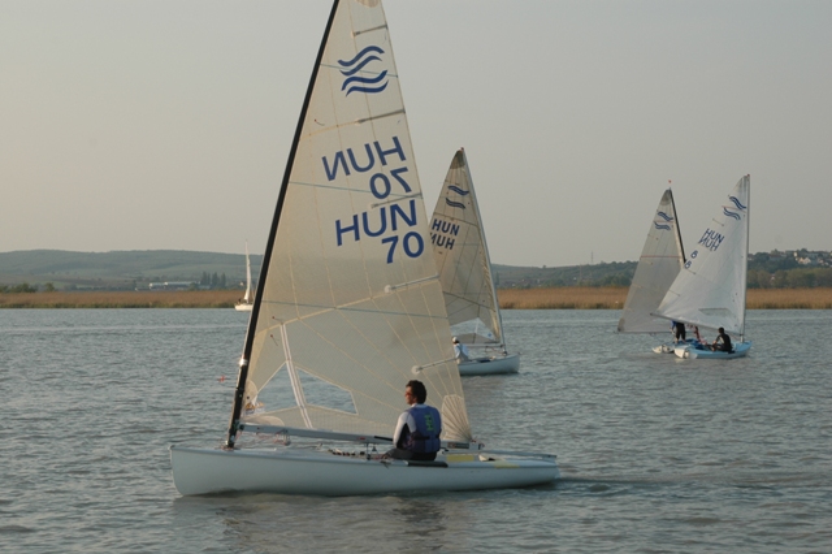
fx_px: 2425
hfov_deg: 19.5
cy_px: 277
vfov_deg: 13.0
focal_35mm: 105
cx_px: 416
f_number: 8
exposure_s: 1/250
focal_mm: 70
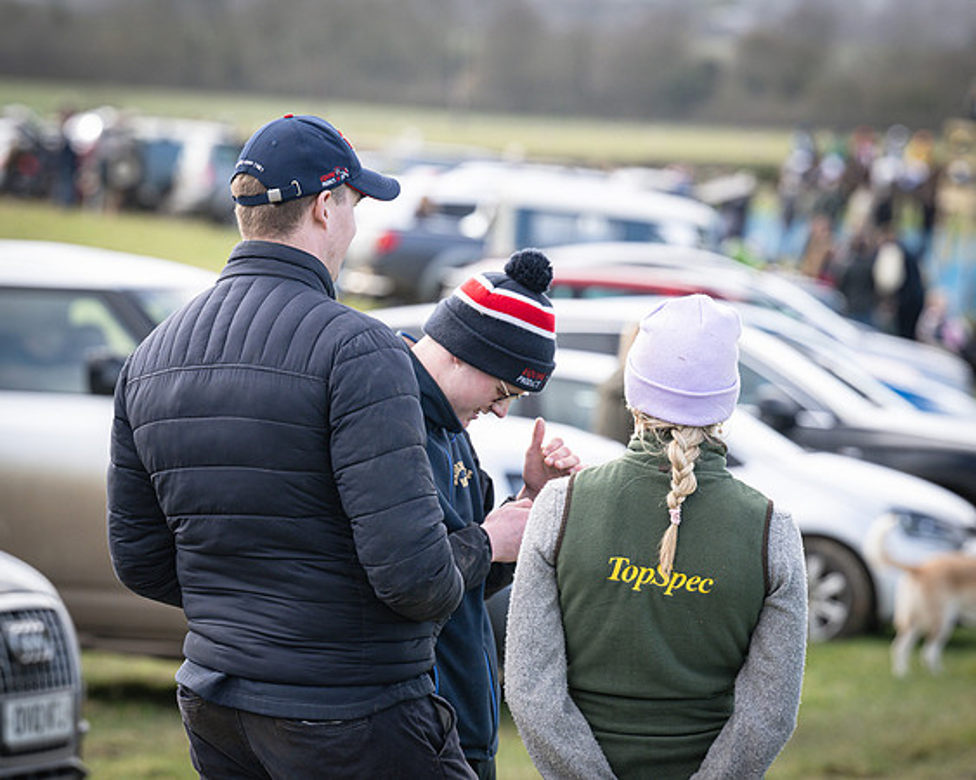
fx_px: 6267
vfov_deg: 7.1
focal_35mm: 217
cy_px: 262
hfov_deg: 8.9
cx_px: 422
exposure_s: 1/800
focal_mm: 145
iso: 400
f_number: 4
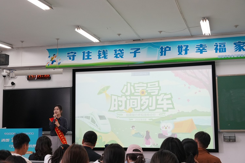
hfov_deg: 38.9
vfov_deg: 26.5
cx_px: 122
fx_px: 347
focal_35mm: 51
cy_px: 82
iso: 1600
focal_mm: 34
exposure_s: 1/60
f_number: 7.1
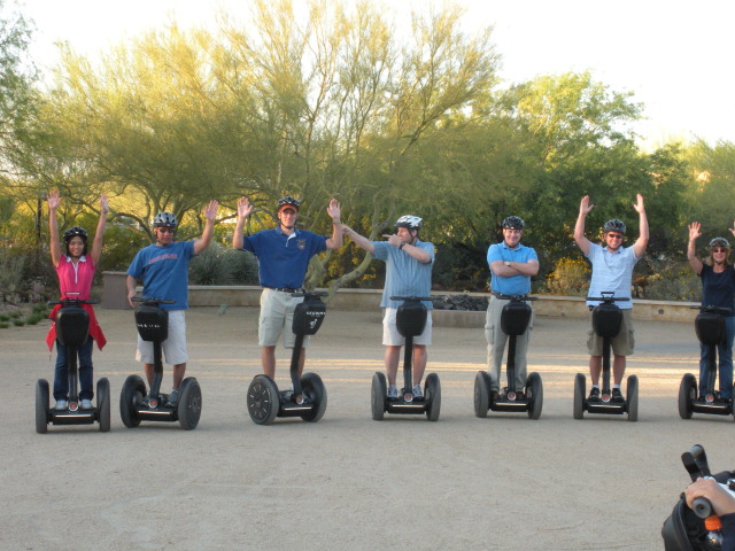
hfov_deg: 30.3
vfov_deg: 22.9
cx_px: 368
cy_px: 276
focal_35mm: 64
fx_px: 1359
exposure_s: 1/112
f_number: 4.6
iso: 256
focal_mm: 11.2
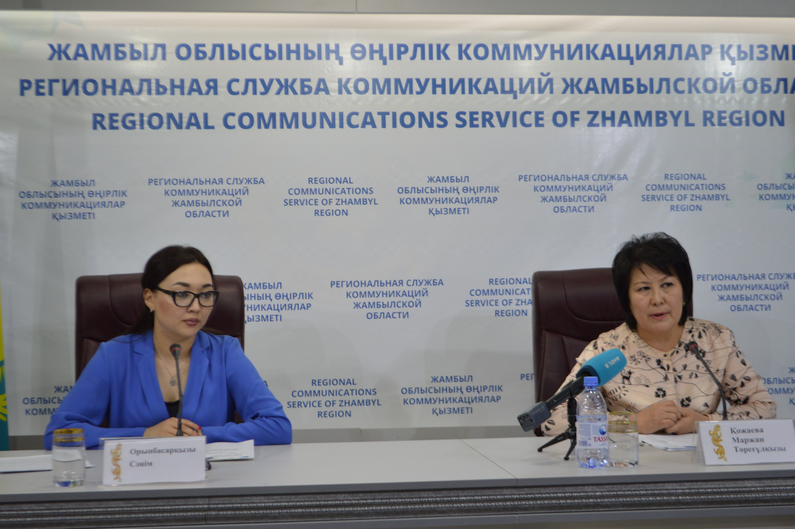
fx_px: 1191
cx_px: 398
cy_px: 264
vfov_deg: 25.0
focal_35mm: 54
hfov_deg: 36.9
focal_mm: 36
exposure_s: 1/125
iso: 400
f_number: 5.6
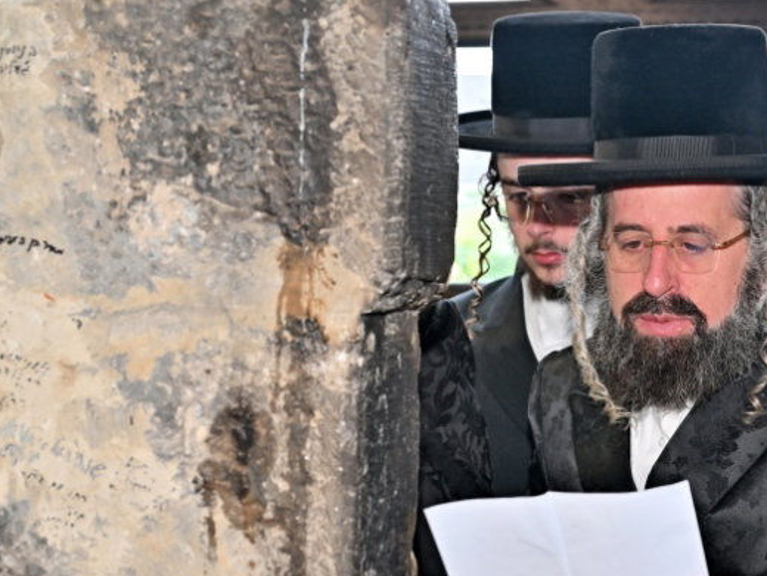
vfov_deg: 13.9
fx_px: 2349
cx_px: 686
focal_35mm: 106
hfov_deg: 18.3
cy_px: 370
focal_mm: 56
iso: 250
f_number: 4
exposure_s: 1/200
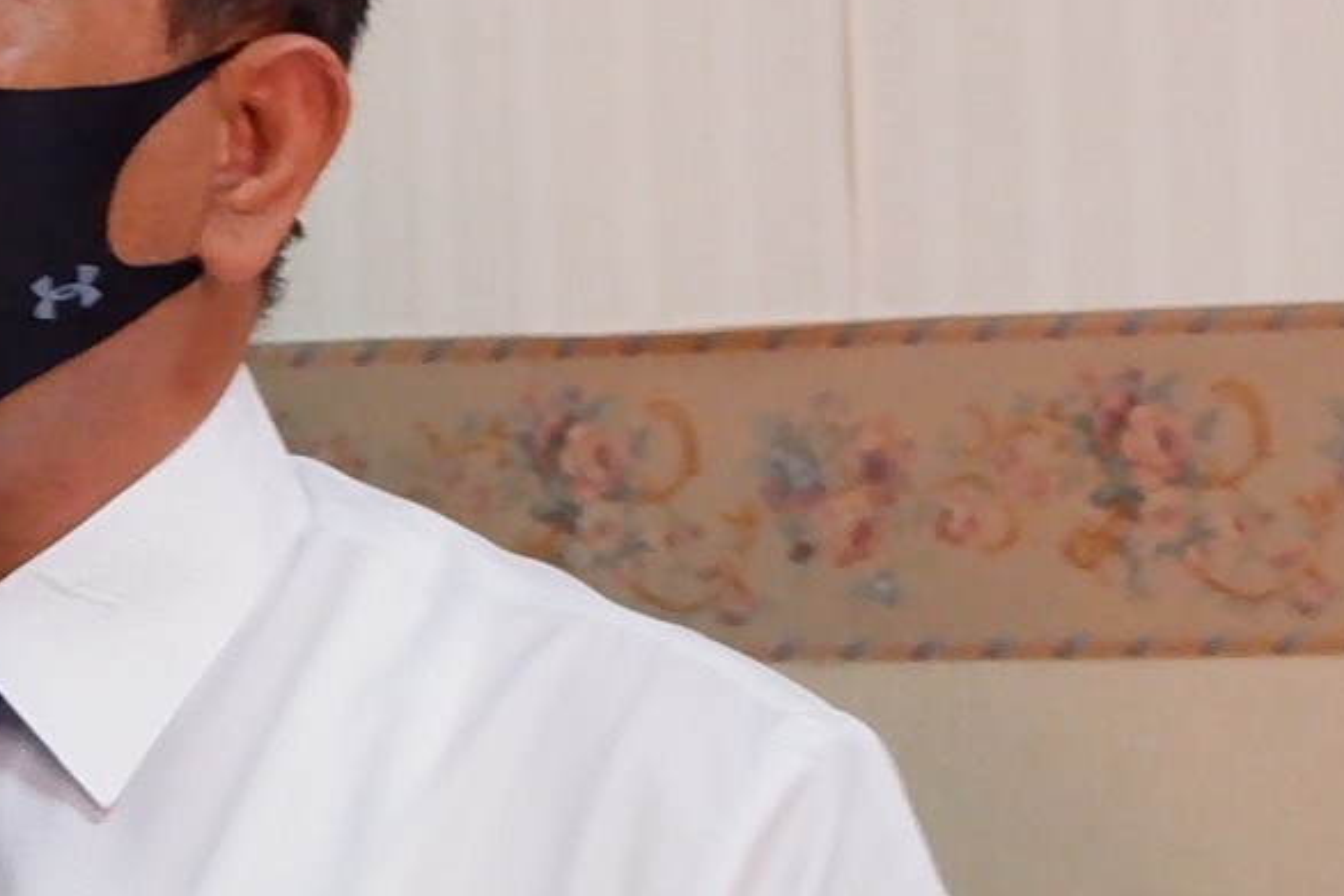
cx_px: -165
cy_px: 623
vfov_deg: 13.7
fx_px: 3734
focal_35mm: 100
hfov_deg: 19.5
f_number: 4.2
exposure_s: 1/34
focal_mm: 22.8
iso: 2000
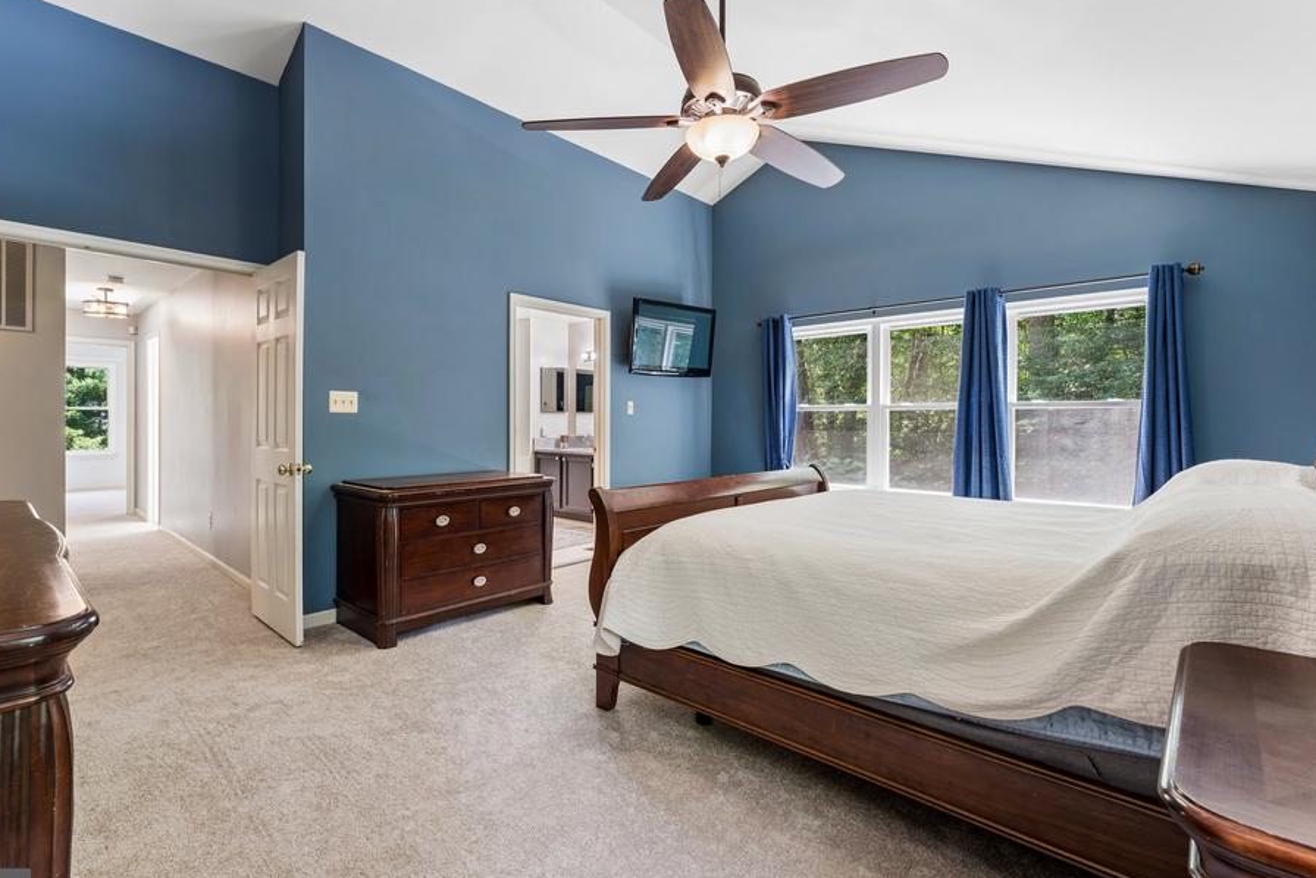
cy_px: 421
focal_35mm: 16
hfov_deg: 96.6
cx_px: 620
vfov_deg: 73.8
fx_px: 585
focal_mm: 14
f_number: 9
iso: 100
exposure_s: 1/1.67
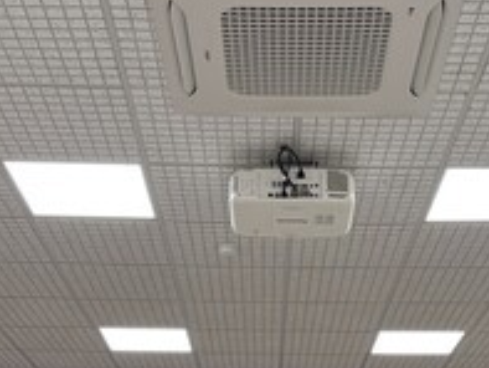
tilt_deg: +6.1
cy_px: 502
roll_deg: +0.2
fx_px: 1032
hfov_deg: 26.6
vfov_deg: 18.5
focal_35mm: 73
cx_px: 293
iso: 160
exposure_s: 1/120
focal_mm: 6.76
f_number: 1.78
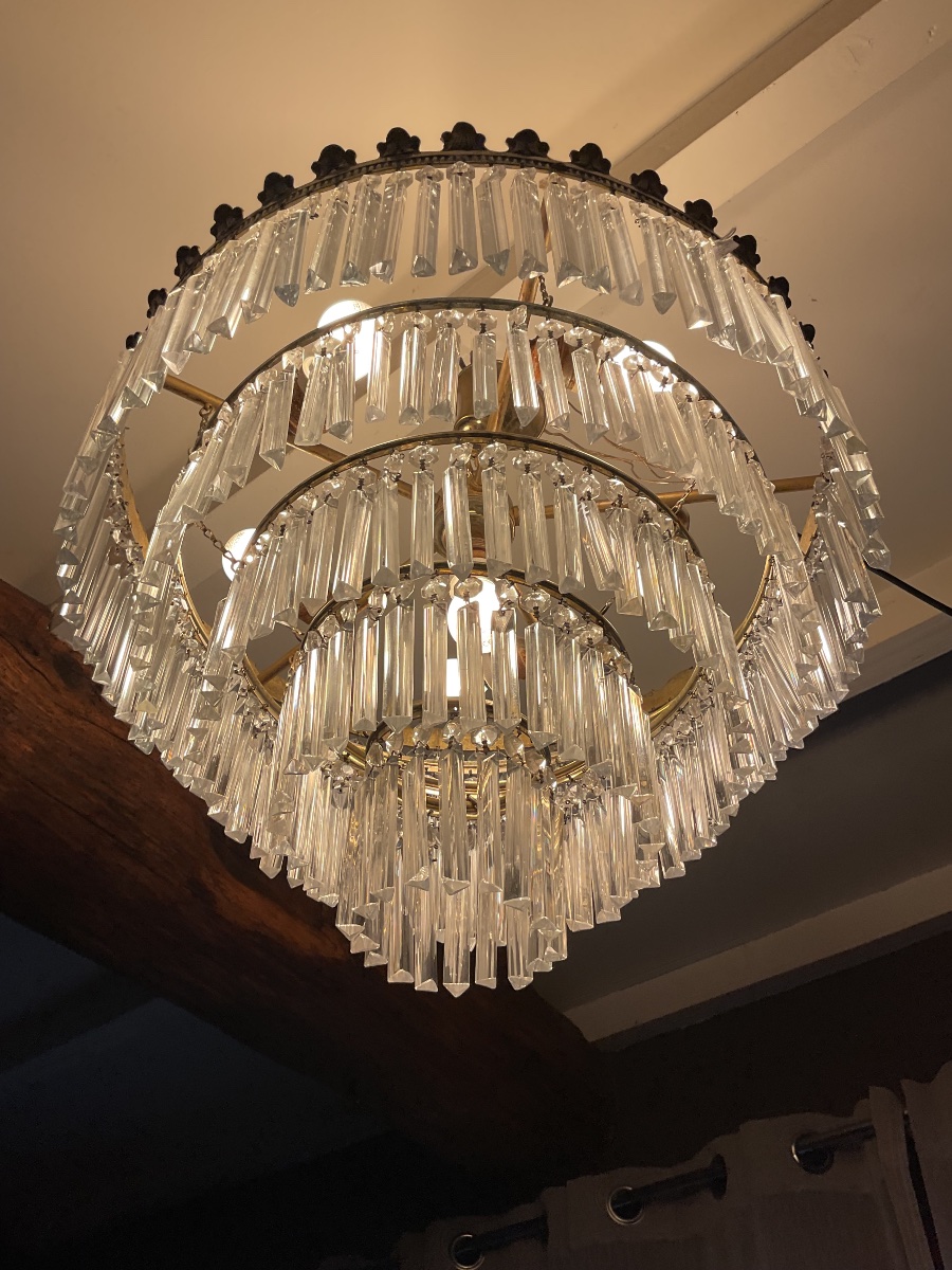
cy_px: 635
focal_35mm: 29
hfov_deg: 48.2
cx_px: 476
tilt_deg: +48.0
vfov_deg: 61.7
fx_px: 1063
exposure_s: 1/130
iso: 16
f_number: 1.8
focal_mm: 3
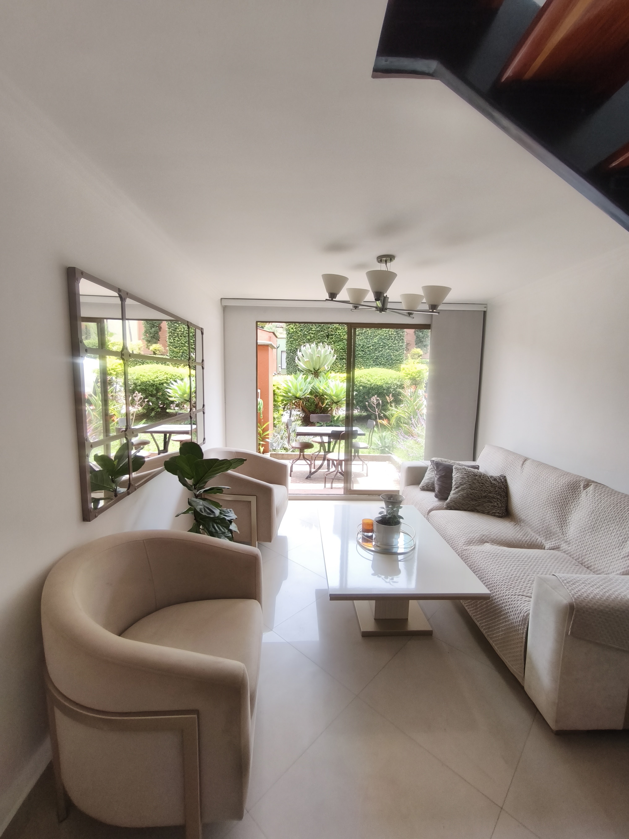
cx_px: 314
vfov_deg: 98.2
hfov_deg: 81.7
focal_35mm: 15
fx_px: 363
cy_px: 420
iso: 64
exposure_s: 1/120
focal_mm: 1.91
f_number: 2.2
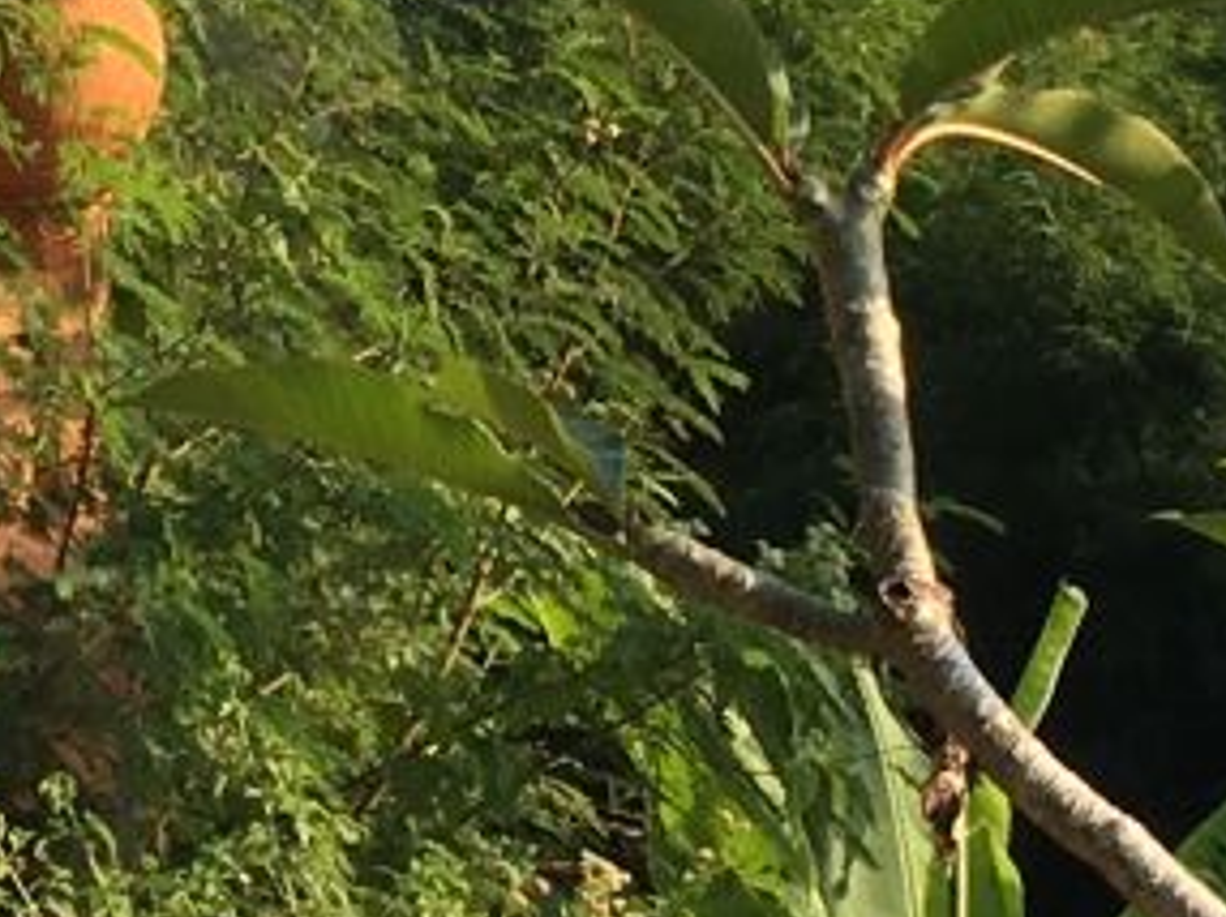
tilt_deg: -9.7
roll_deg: +1.0
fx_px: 7184
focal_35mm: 203
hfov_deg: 9.7
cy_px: 206
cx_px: -26
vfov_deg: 7.3
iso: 25
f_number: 2.2
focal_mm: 4.15
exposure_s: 1/718
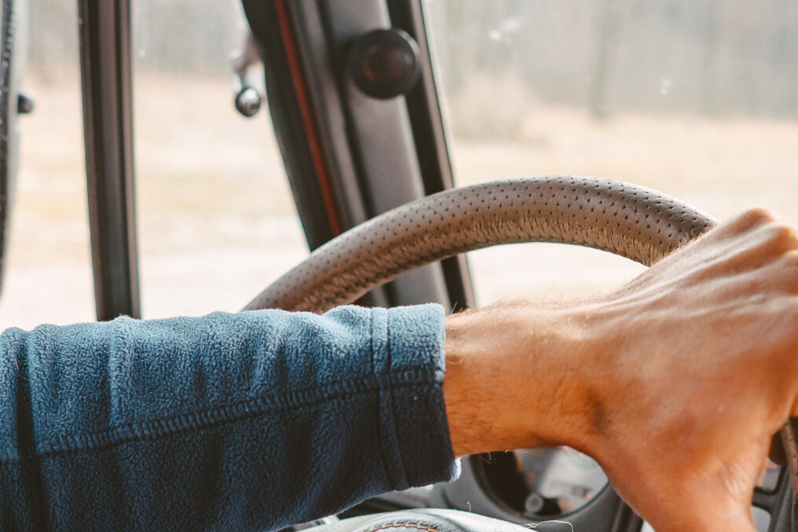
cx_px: 402
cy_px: 483
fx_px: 1396
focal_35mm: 63
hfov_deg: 31.9
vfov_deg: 21.1
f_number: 2.8
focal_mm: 25
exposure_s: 1/320
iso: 320
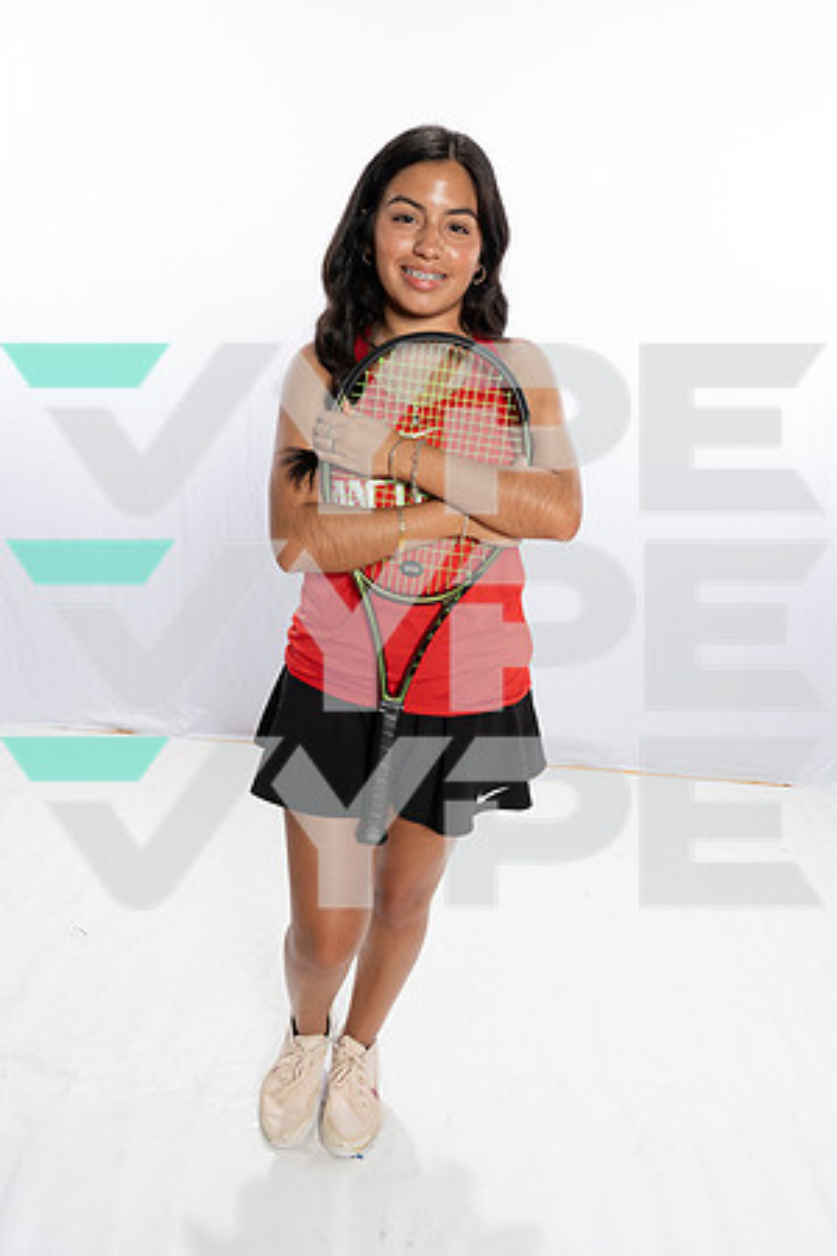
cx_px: 418
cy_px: 628
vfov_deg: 61.9
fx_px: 1046
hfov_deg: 43.6
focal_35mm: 30
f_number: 11
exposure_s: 1/250
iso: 1250
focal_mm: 30
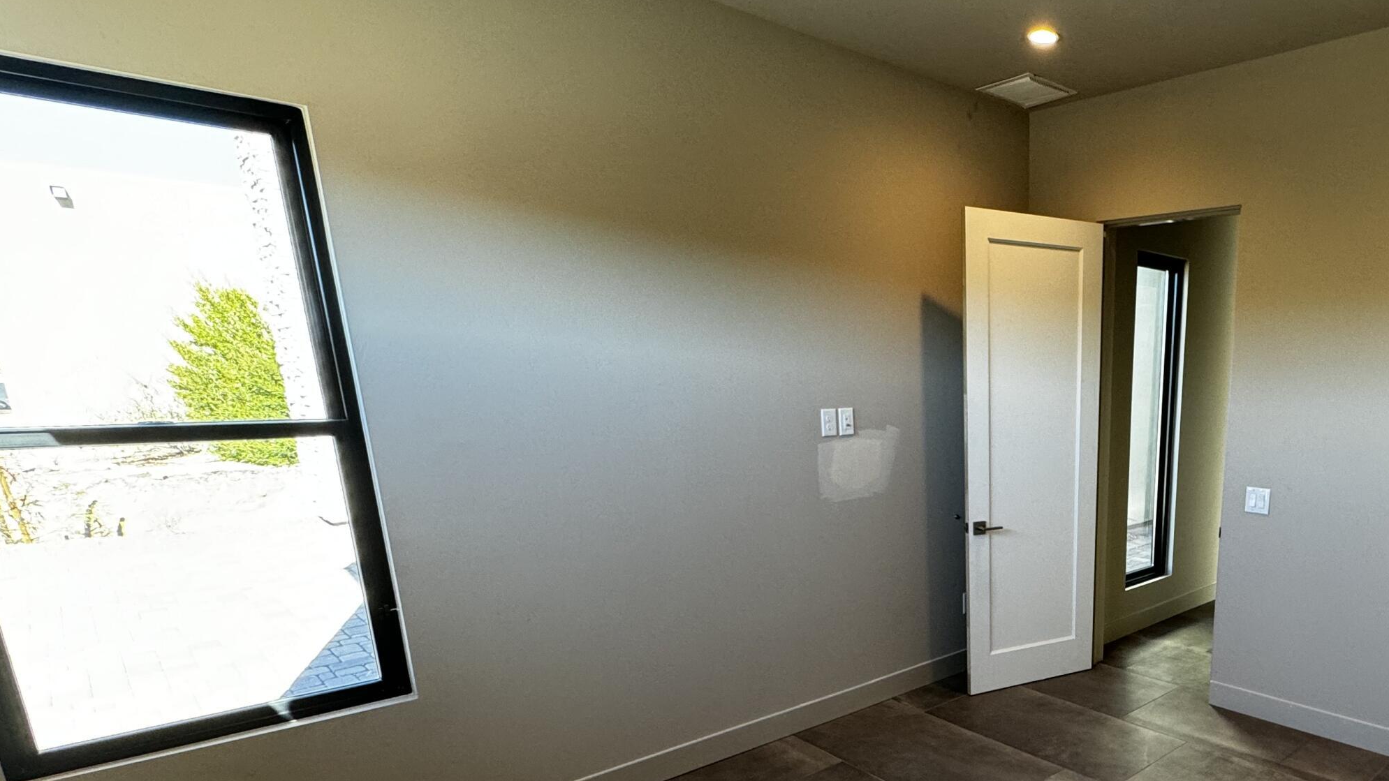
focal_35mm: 23
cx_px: 1046
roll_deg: -0.7
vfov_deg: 47.6
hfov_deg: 73.0
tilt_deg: -14.8
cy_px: 588
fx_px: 847
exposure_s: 1/120
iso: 200
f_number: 2.2
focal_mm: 2.22
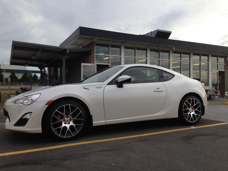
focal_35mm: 33
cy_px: 86
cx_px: 114
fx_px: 217
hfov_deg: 55.4
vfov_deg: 42.9
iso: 50
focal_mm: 4.12
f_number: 2.4
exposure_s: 1/414
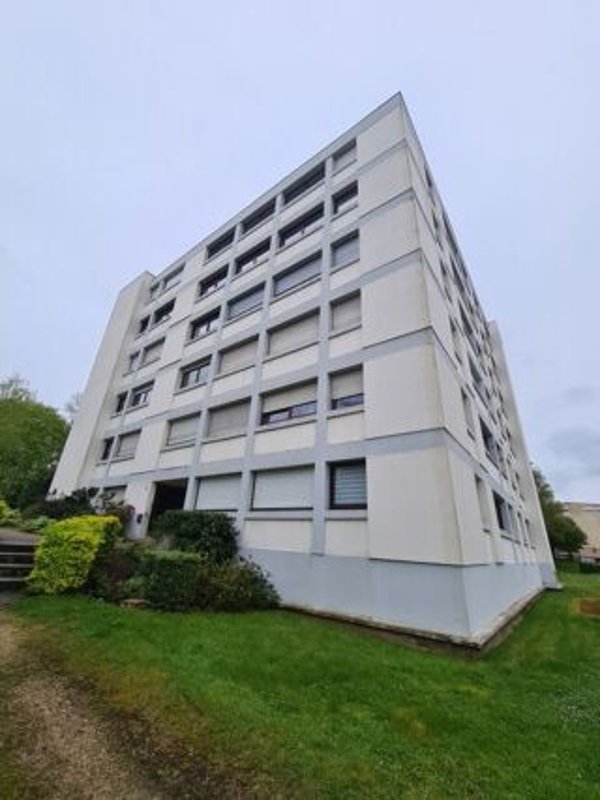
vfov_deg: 106.2
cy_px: 400
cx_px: 300
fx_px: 301
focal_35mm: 13
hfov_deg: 89.9
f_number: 2.2
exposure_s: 1/432
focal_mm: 2.2
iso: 50
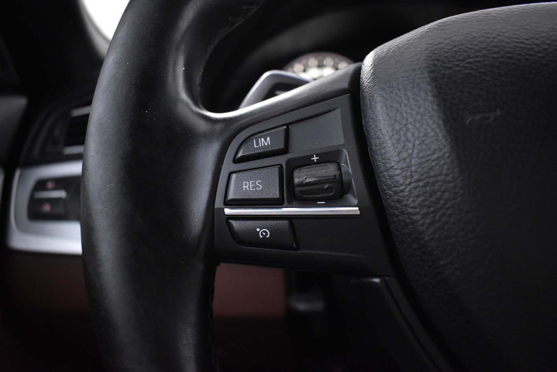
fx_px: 418
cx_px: 278
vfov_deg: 47.9
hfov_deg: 67.4
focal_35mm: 27
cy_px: 186
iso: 3200
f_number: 3.5
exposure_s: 1/30
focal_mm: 18
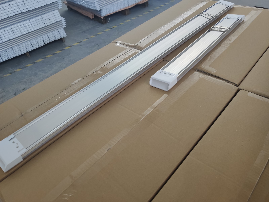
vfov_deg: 53.1
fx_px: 202
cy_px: 101
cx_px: 134
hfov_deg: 67.3
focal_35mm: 26
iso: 221
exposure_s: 1/100
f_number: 1.75
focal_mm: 4.75
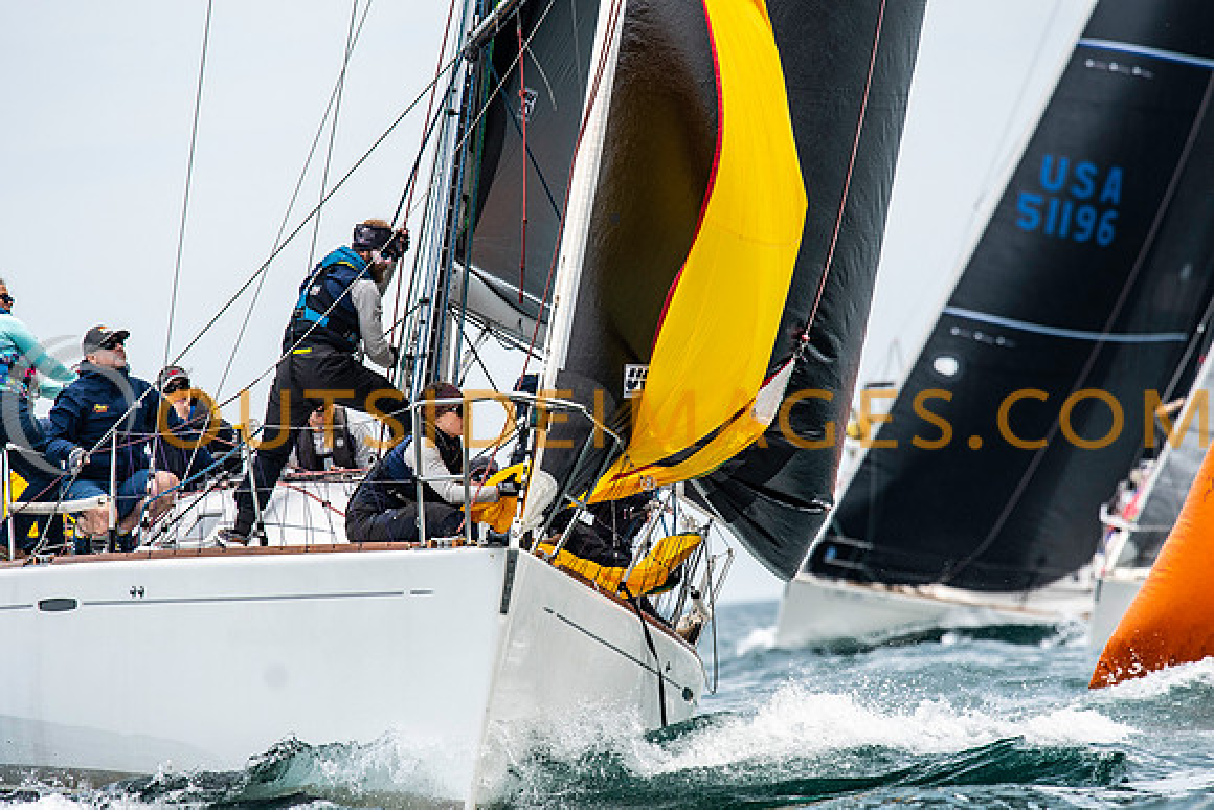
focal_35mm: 450
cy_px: 405
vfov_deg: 3.1
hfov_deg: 4.6
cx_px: 607
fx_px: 15189
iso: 400
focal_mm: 300
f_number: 5.6
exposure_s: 1/1600
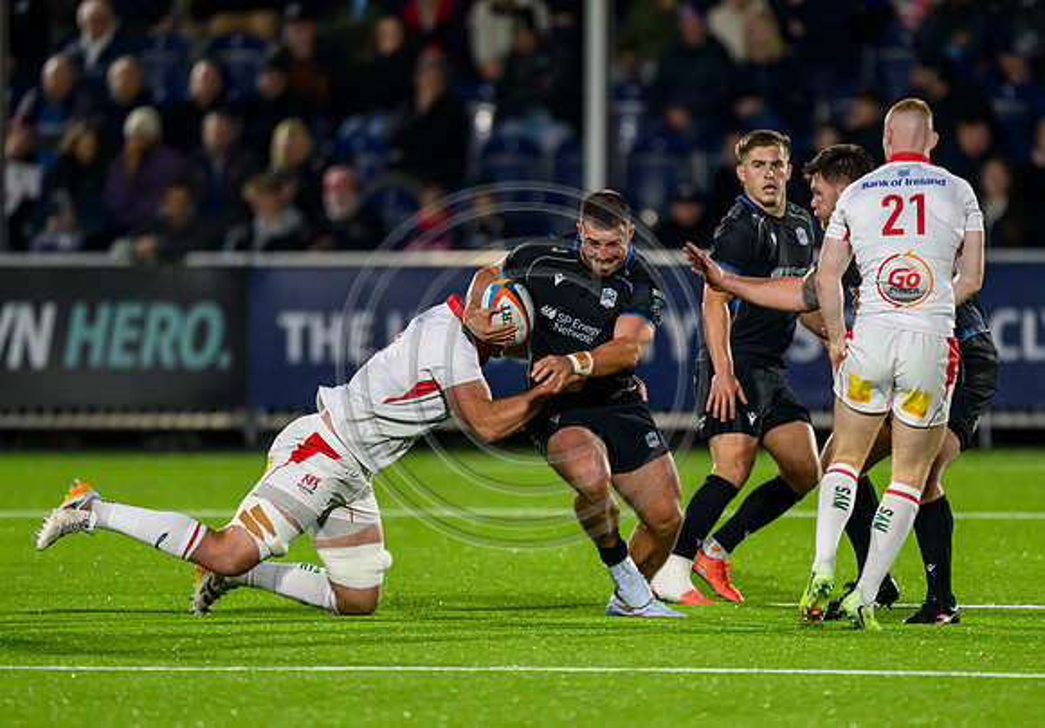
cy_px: 342
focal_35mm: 699
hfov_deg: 2.9
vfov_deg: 2.0
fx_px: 20570
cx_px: 540
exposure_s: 1/1250
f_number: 4
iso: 4000
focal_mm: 560
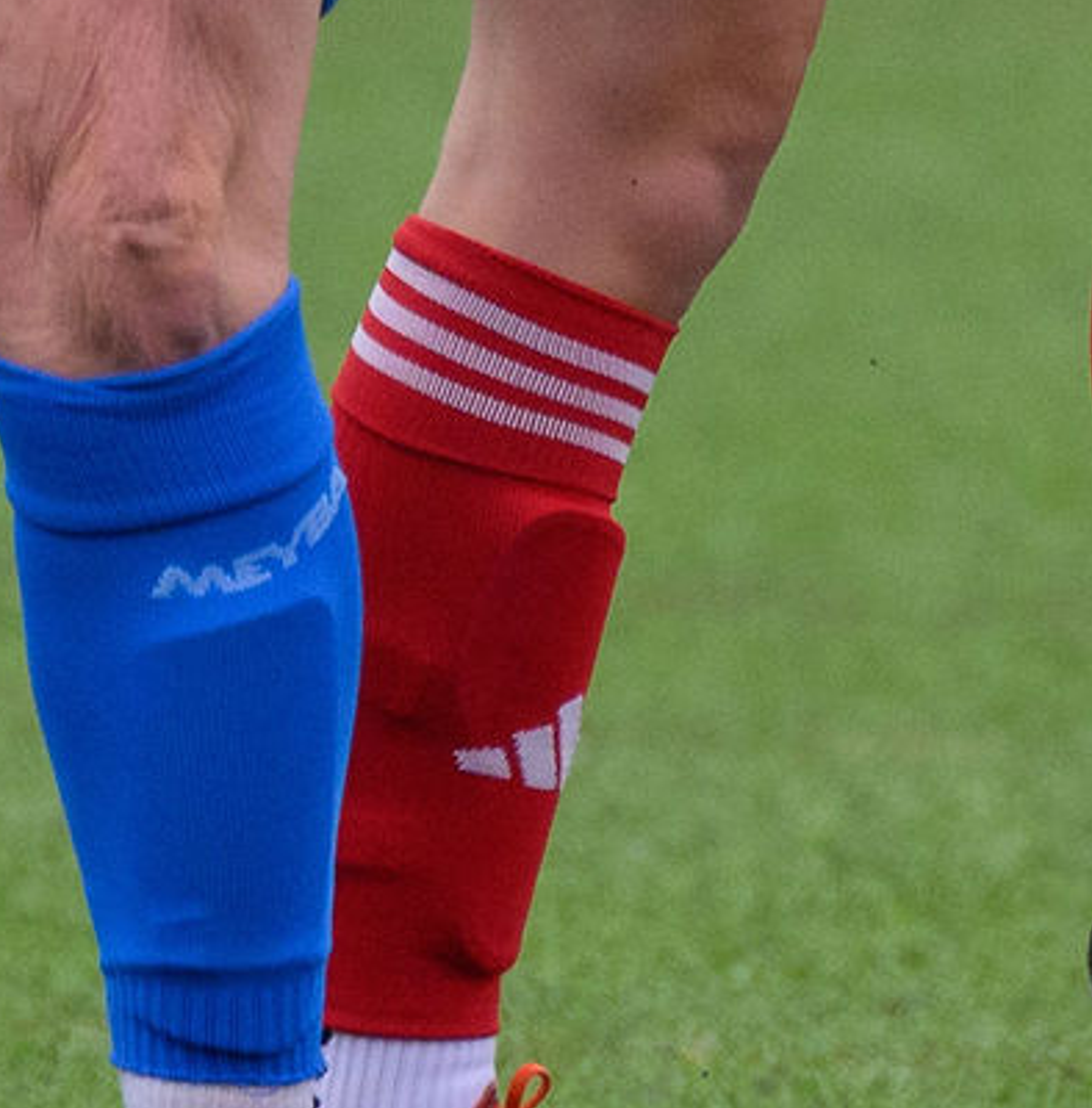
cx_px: 1304
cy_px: -472
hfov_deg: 0.5
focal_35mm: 3544
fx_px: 127453
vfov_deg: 0.5
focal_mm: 400
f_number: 5.6
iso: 1000
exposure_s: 1/1250
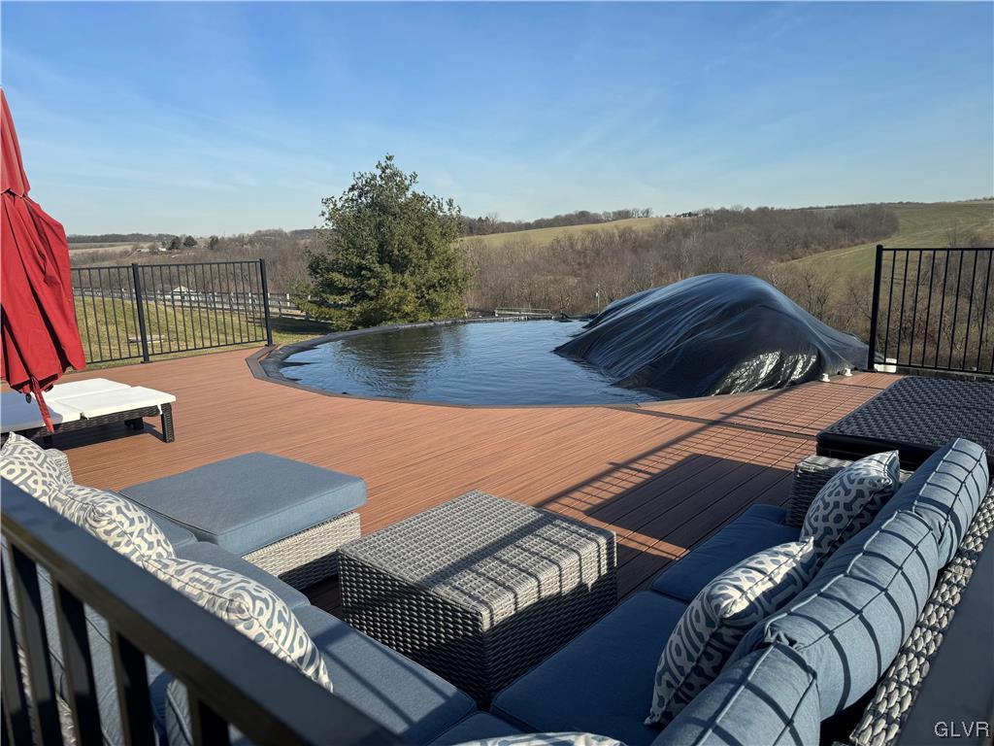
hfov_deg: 71.6
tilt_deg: -10.3
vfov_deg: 56.8
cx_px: 497
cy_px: 373
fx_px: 689
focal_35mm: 24
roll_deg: +1.9
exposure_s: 1/4049
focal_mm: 6.86
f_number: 1.78
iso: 80
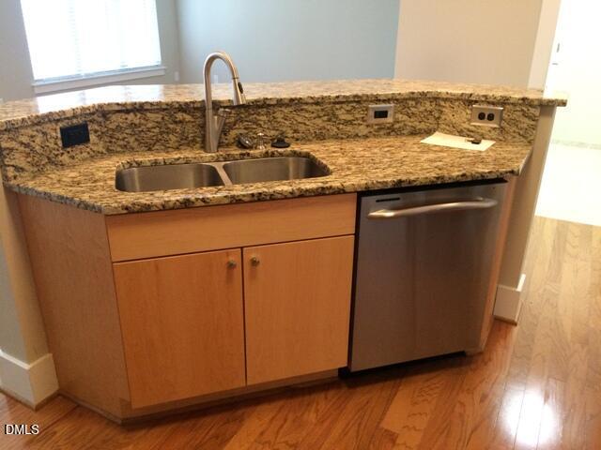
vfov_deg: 48.2
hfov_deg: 61.7
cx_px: 300
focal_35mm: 29
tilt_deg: -26.4
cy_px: 225
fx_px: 503
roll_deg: -2.5
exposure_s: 1/30
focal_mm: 4.15
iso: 250
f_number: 2.2
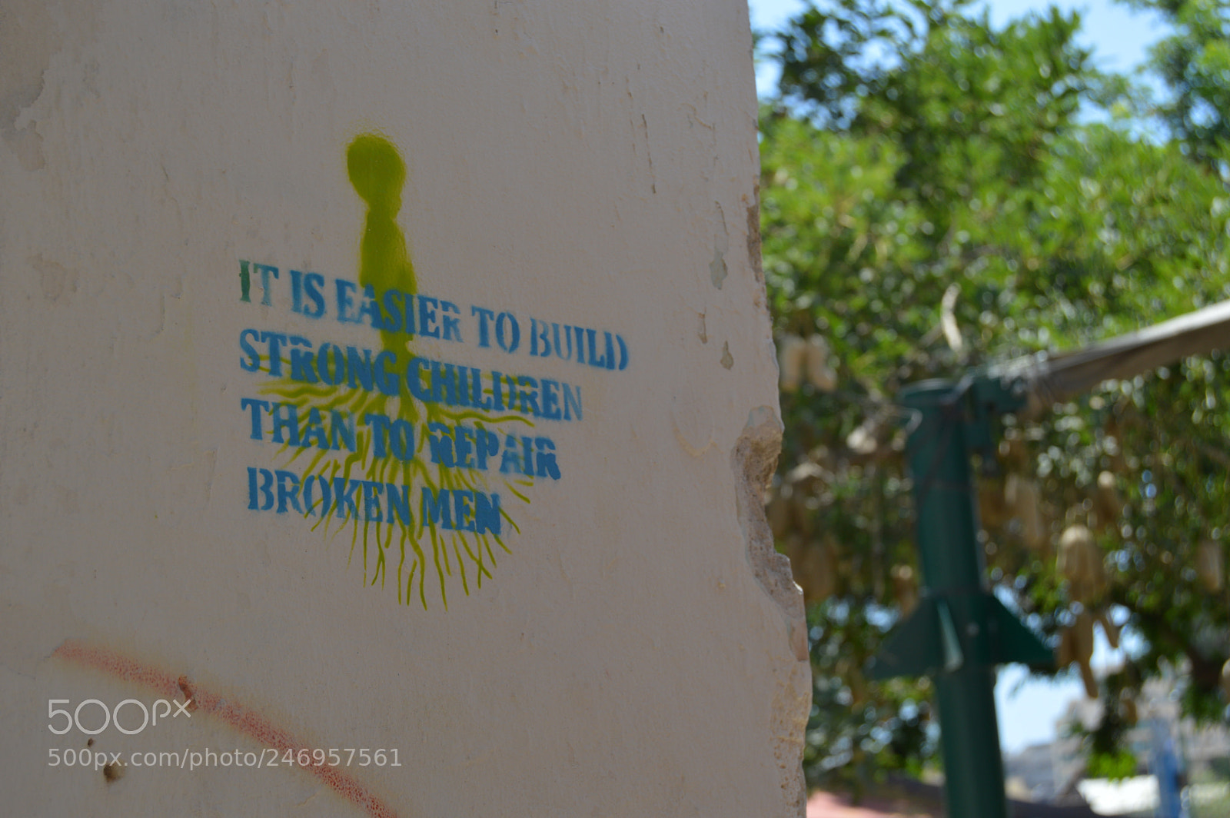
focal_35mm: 72
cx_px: 615
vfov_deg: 18.9
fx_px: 2458
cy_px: 409
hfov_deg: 28.1
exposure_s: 1/200
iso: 100
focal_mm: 48
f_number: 7.1
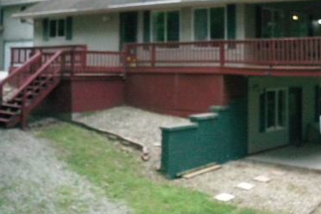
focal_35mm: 56
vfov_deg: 23.7
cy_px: 32
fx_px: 499
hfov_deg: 34.9
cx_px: 241
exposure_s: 1/8000
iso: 6400
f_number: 3.2
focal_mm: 10.26
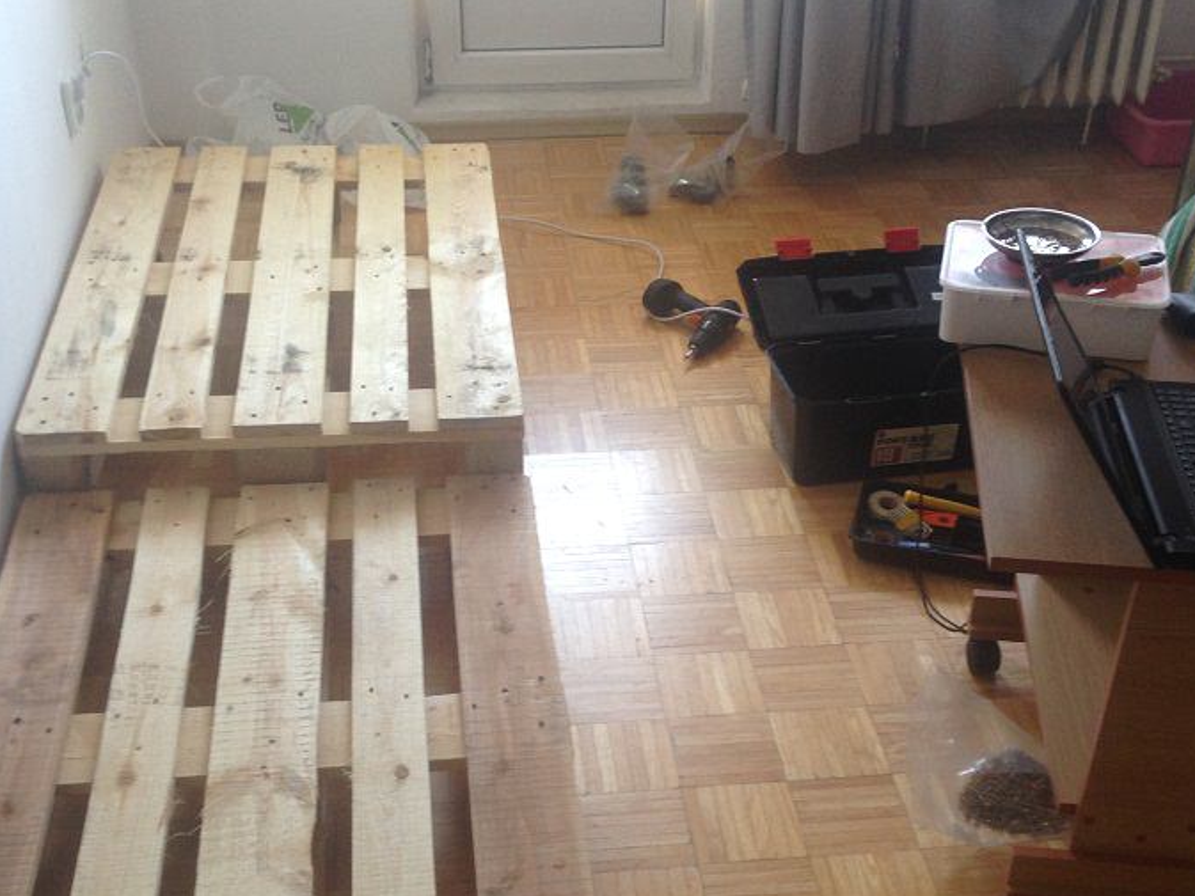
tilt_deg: -34.7
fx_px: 1692
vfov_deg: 29.5
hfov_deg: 38.9
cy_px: 603
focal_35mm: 49
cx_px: 600
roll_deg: +0.2
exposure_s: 1/24
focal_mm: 4.12
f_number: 2.4
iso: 50
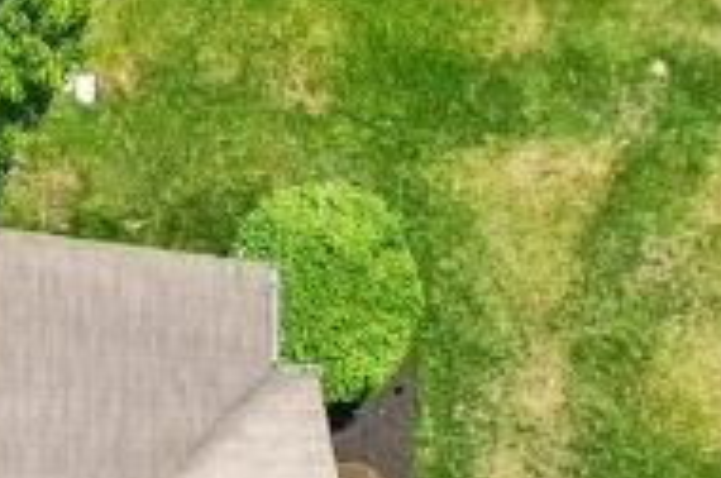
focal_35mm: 174
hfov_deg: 10.9
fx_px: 3479
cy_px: 795
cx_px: -672
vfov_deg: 7.7
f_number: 2.8
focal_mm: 8.4
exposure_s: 1/1000
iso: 100
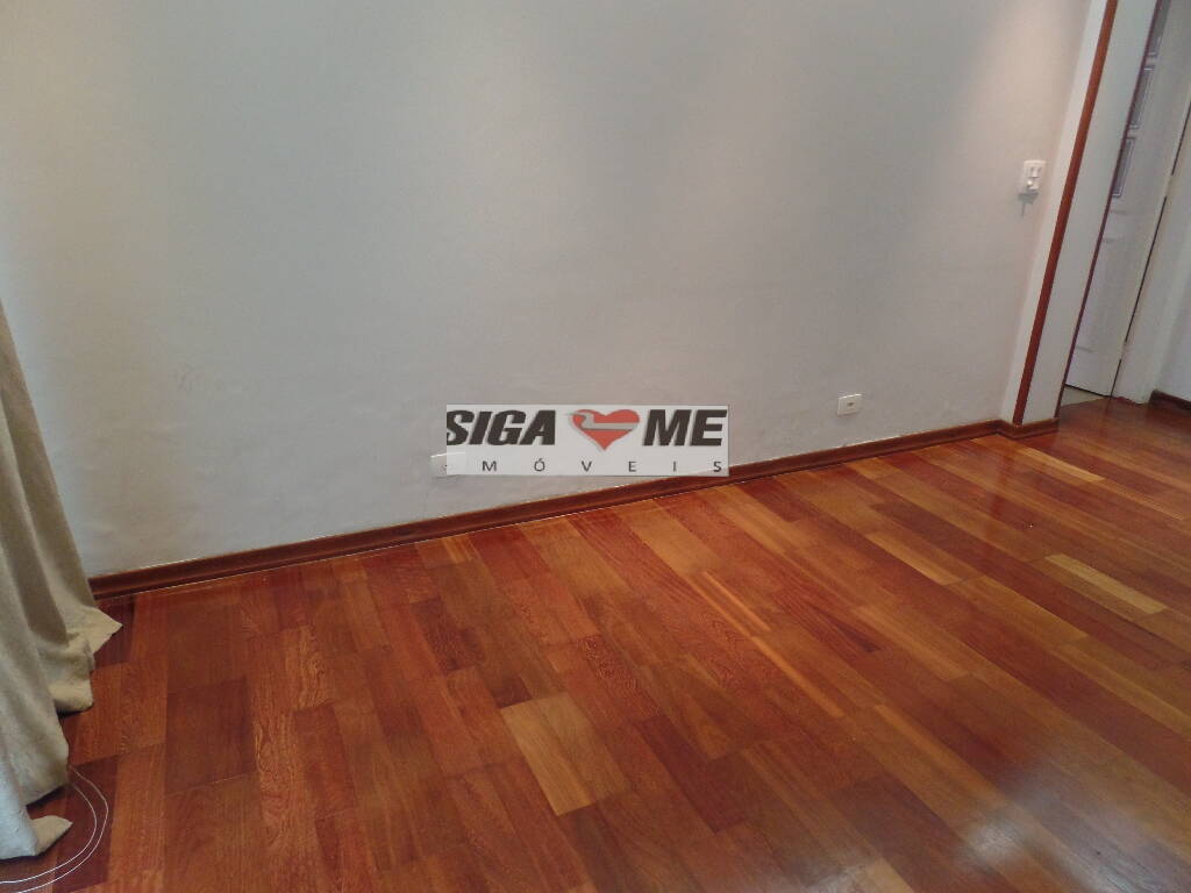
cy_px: 446
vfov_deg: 58.9
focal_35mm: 23
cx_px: 596
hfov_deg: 73.9
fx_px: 791
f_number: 2.8
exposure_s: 1/30
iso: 320
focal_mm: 4.1
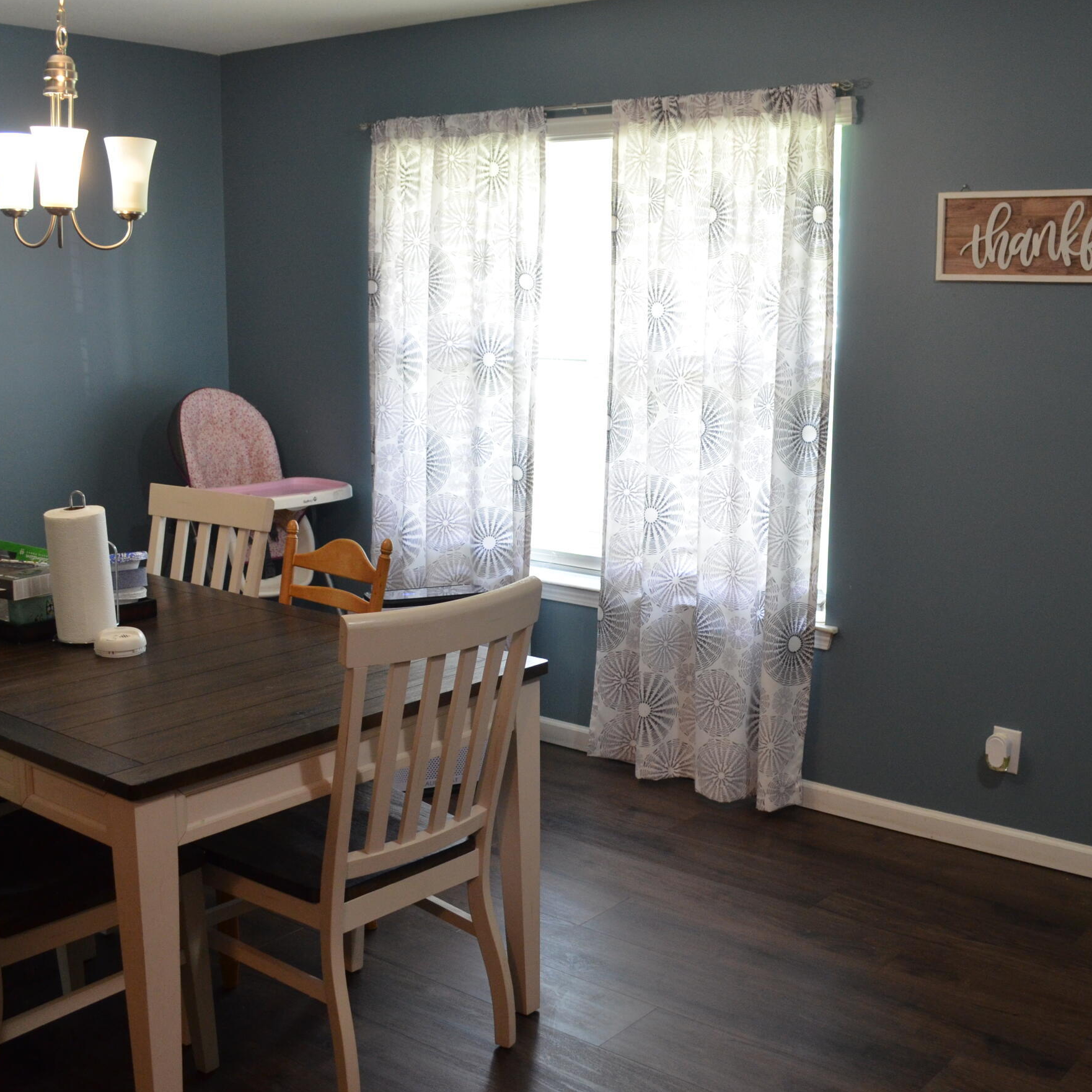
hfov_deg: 42.8
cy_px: 525
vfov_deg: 42.8
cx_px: 547
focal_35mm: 39
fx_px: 1392
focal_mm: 18
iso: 800
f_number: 4
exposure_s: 1/60
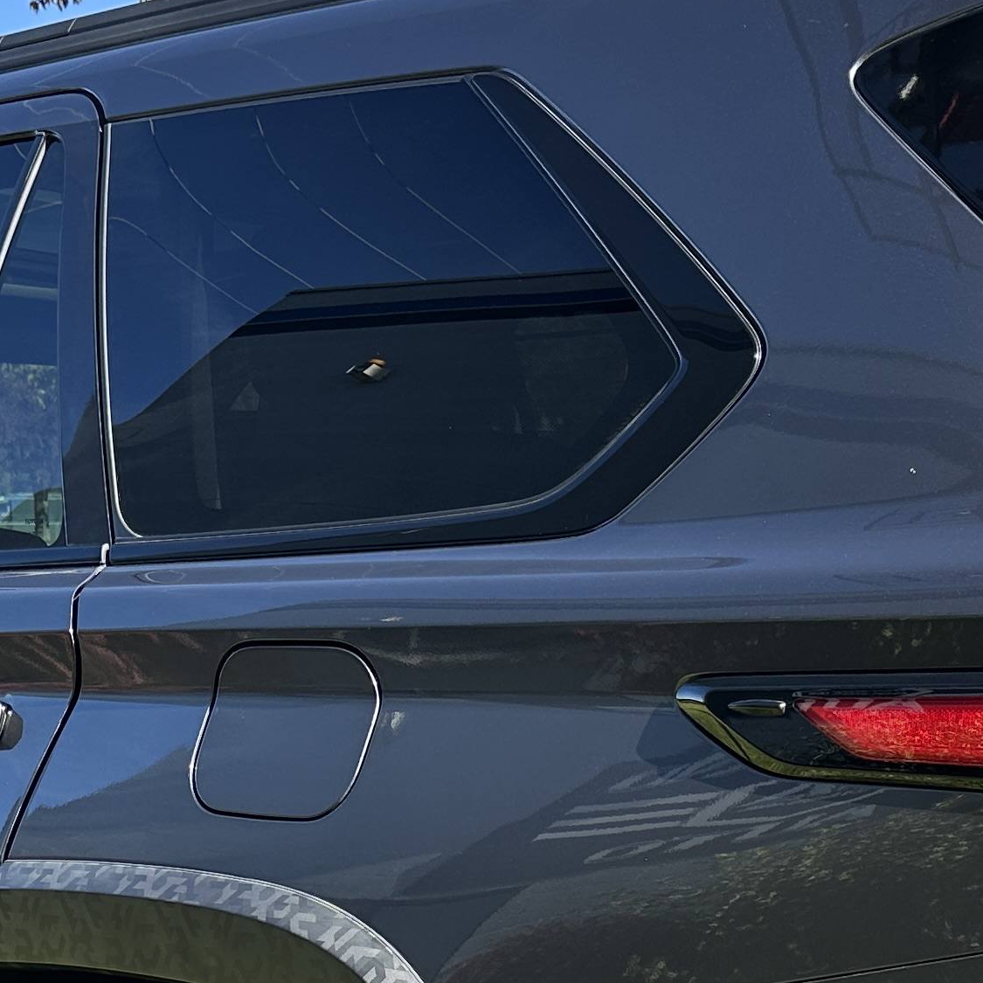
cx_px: 532
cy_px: 940
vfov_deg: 22.1
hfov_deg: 22.8
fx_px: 2442
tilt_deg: -9.3
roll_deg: +2.8
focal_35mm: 76
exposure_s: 1/850
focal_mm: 6.86
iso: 80
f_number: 1.78
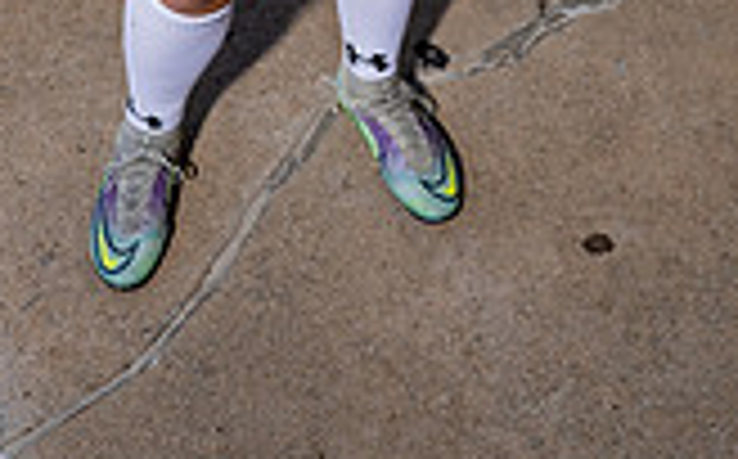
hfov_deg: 29.4
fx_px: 1406
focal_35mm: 70
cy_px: -522
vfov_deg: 14.5
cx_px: 328
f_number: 8
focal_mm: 25
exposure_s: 1/250
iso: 100
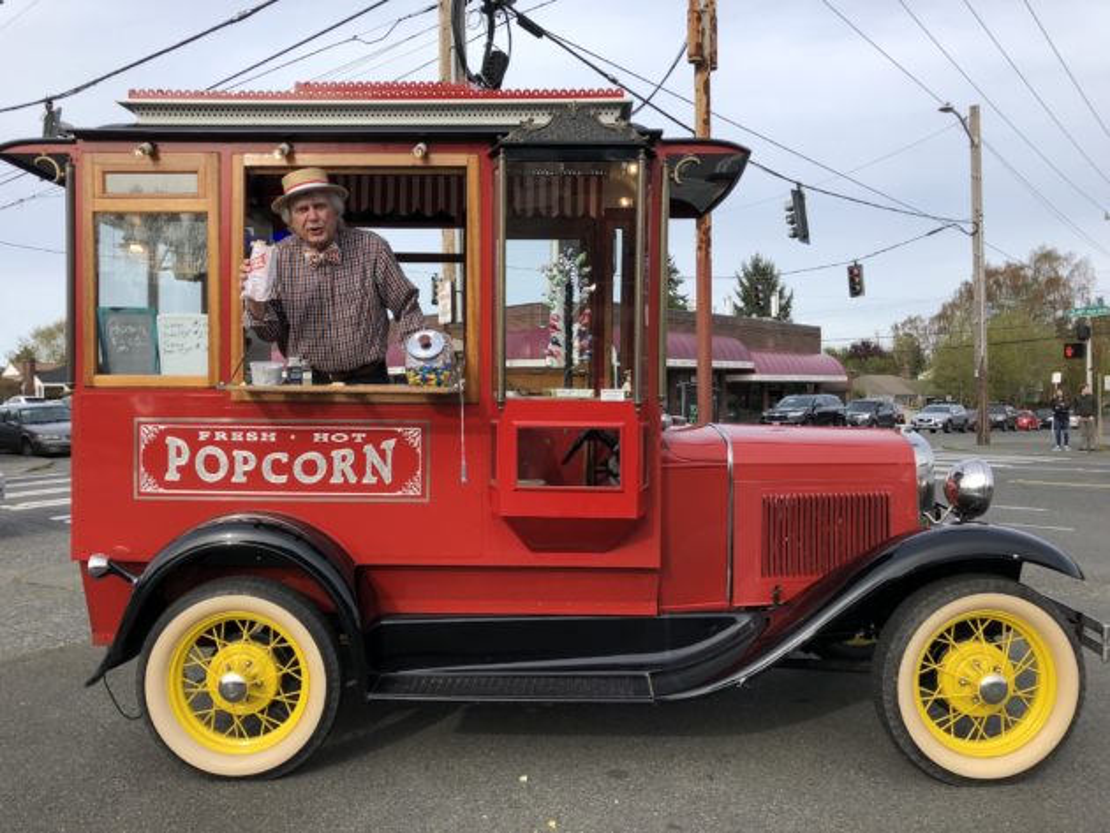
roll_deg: +1.2
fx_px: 898
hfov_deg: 63.4
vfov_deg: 49.8
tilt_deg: -0.1
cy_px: 416
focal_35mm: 28
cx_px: 555
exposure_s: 1/873
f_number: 1.8
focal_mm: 4
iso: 20
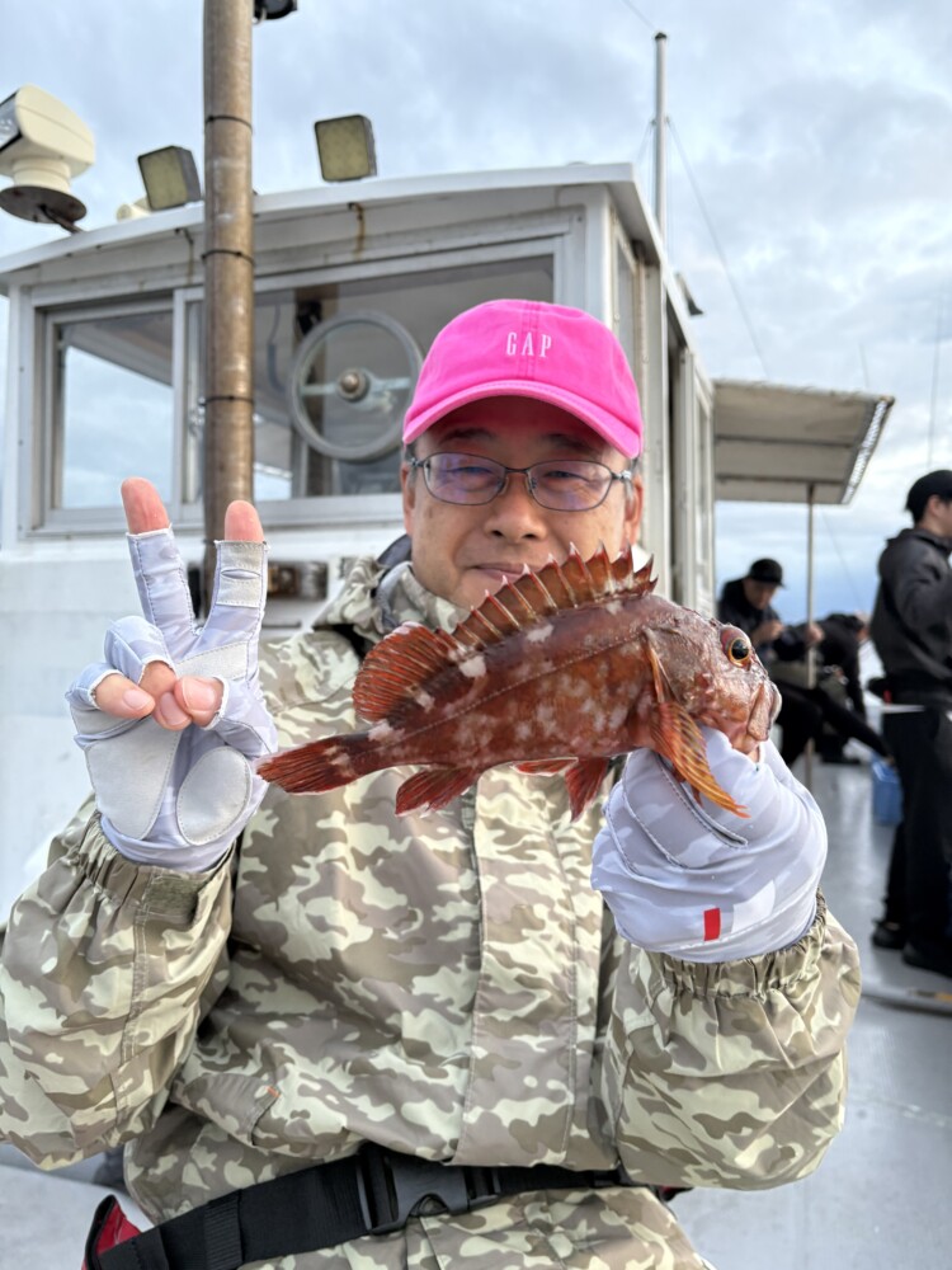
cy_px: 635
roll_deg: -0.2
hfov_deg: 53.1
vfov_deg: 67.3
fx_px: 953
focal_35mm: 26
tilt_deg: -1.8
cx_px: 476
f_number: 1.6
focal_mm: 5.96
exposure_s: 1/60
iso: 160
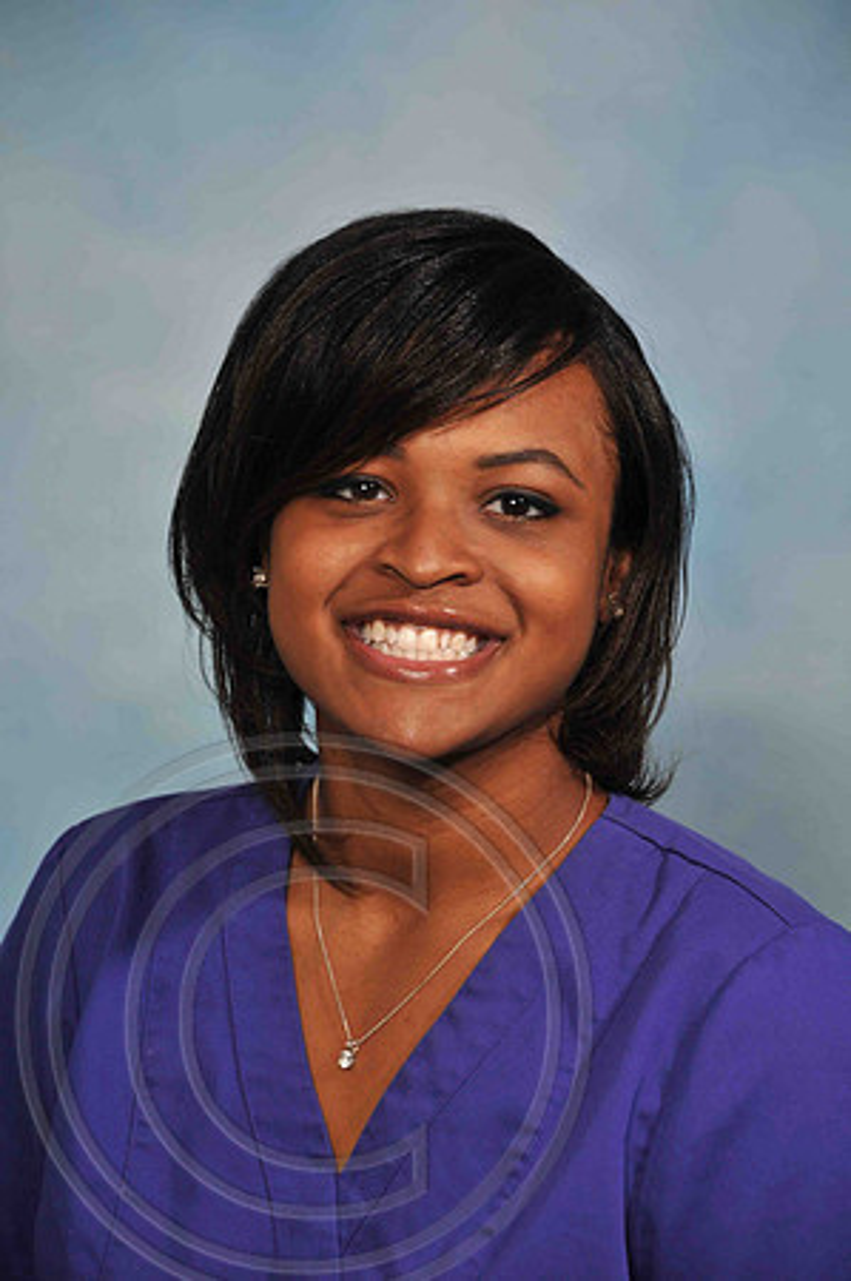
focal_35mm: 150
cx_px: 426
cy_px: 640
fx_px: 5331
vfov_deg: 13.7
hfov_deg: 9.1
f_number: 6.3
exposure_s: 1/125
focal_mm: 100
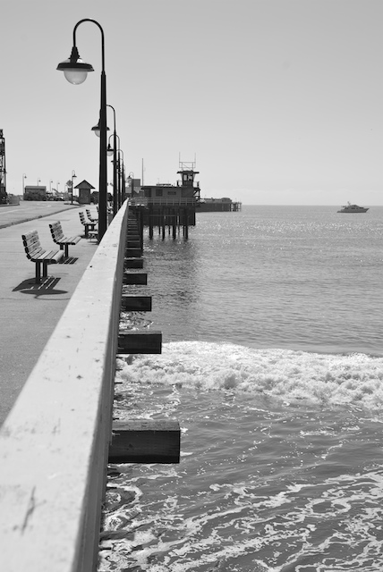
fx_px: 812
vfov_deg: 38.8
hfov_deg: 26.5
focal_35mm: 51
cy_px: 286
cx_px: 192
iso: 100
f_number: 10
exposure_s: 1/320
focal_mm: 34
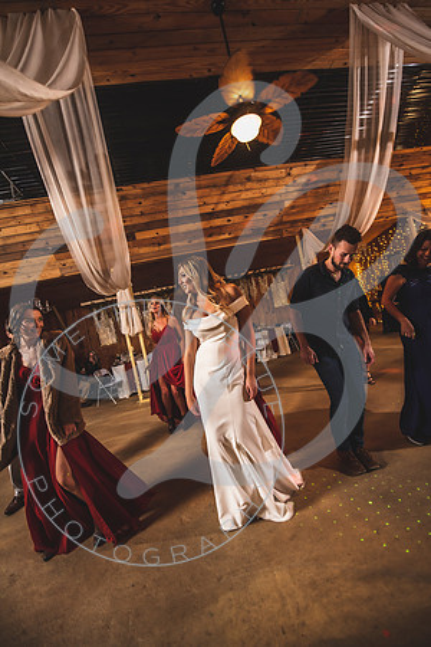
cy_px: 324
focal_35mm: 14
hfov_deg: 81.2
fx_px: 251
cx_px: 216
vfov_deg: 104.3
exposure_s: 1/125
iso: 400
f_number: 2.8
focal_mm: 14
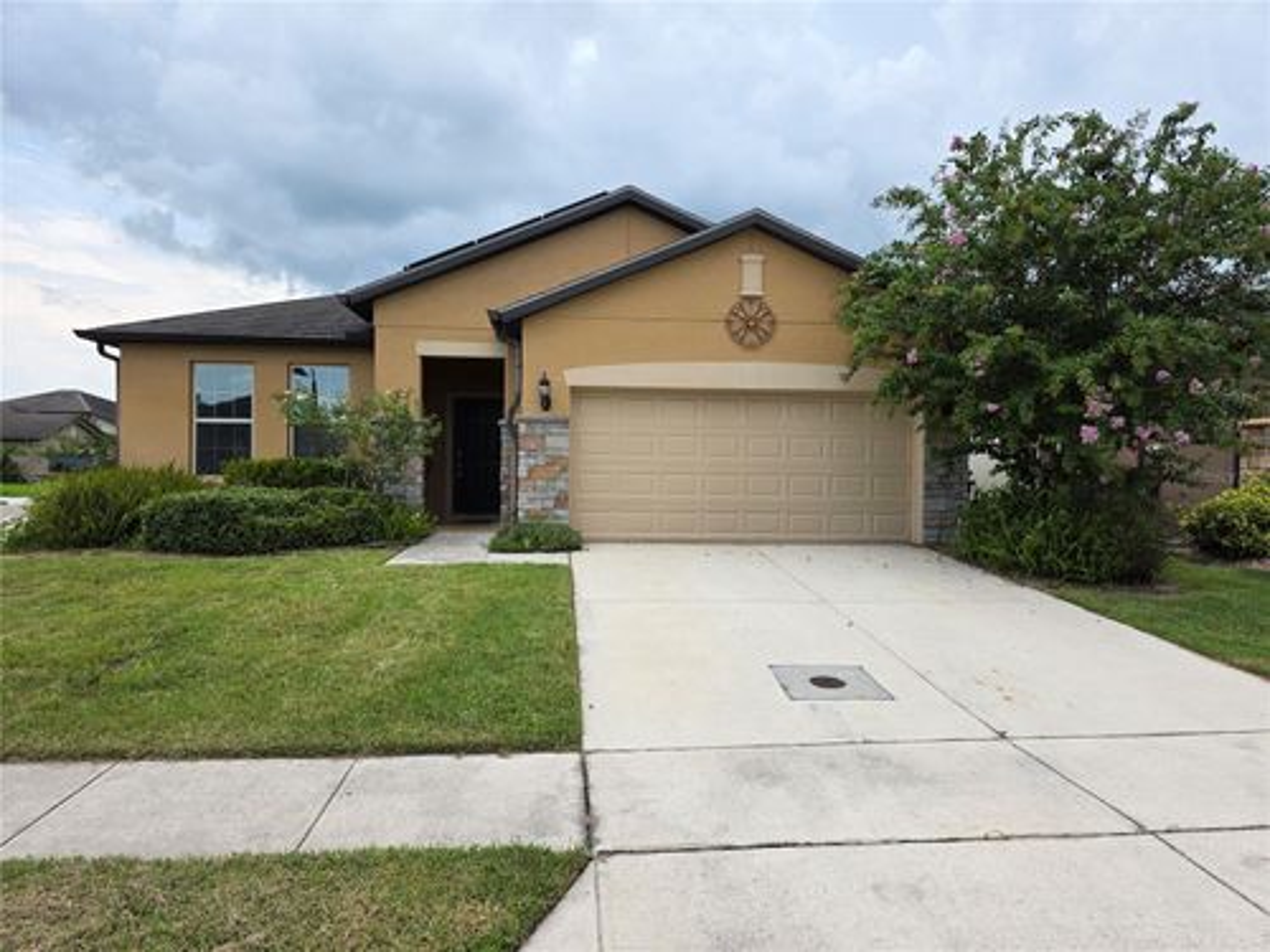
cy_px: 476
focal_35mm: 23
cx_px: 635
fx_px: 844
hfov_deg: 73.9
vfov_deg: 58.9
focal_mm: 6.3
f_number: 1.7
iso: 80
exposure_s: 1/2937
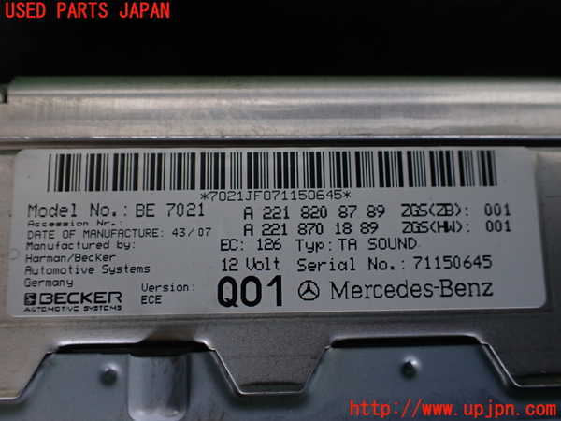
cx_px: 280
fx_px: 486
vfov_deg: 46.8
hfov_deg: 60.0
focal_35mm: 30
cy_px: 210
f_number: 2.3
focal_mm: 5.4
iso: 250
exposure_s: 1/125
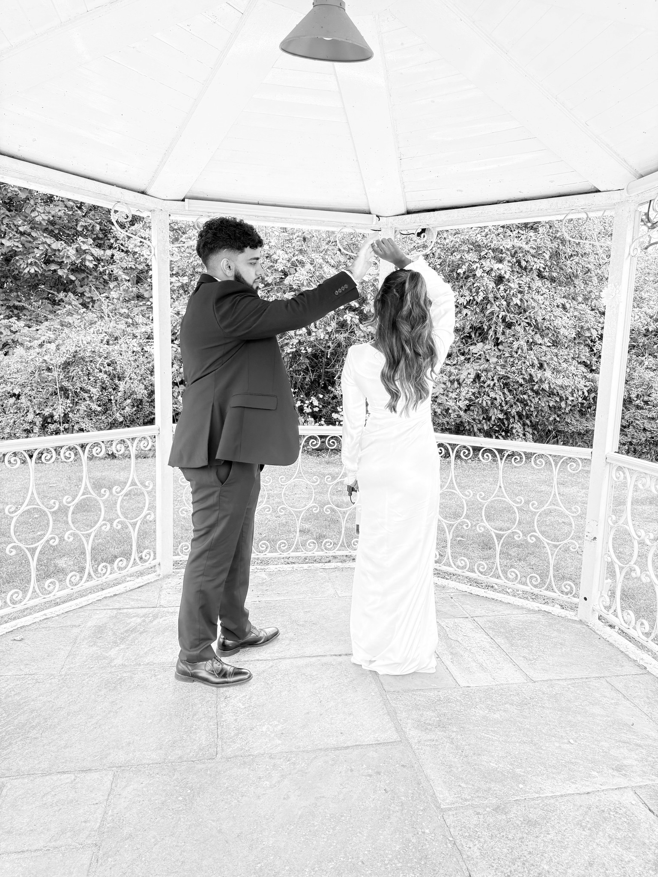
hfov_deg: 56.8
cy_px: 438
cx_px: 329
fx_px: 608
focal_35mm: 24
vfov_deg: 71.6
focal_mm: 6.76
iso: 125
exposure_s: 1/243
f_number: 1.78
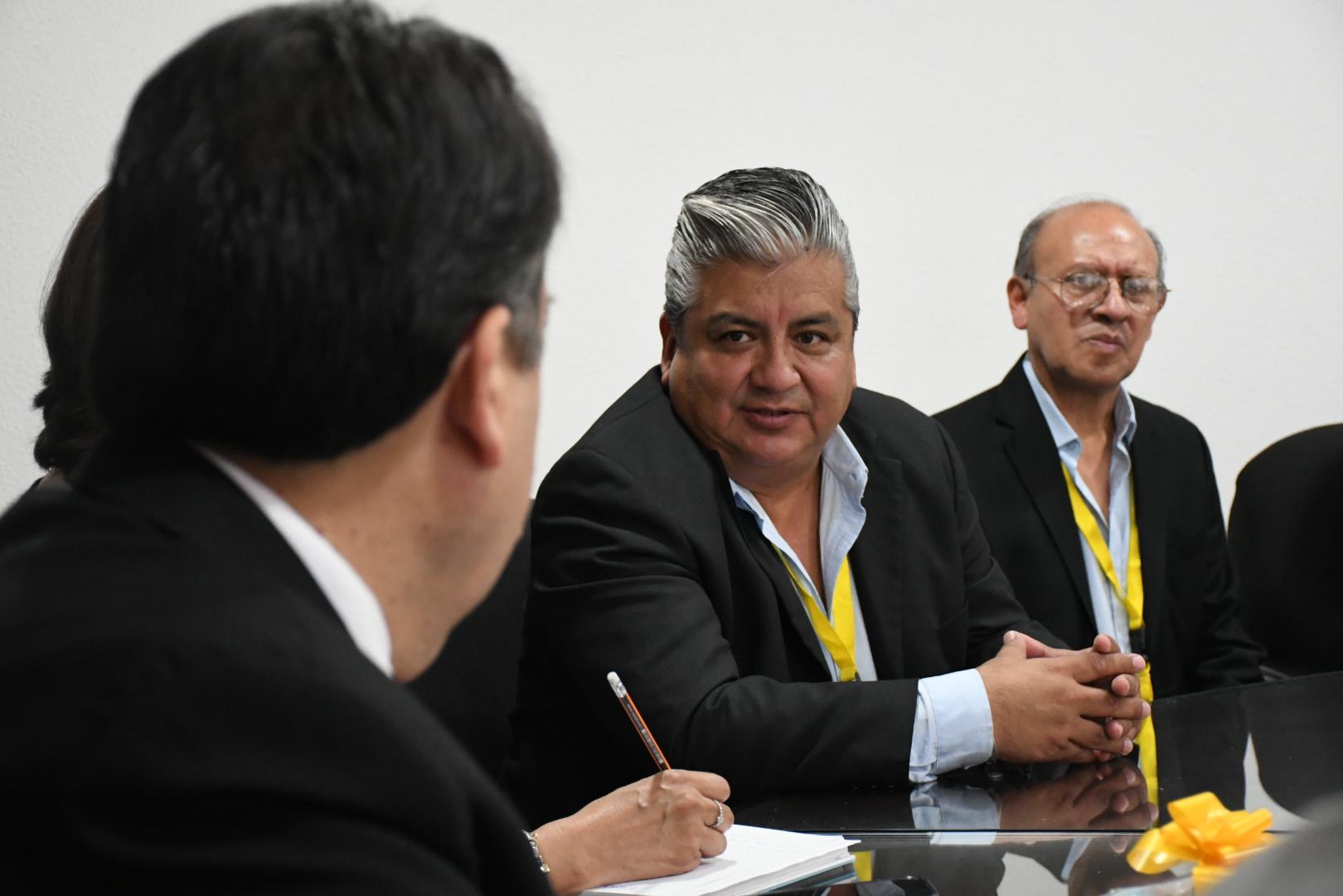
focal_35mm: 75
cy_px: 448
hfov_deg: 27.0
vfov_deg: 18.2
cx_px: 672
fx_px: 2798
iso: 4000
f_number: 5
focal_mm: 50
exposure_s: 1/100
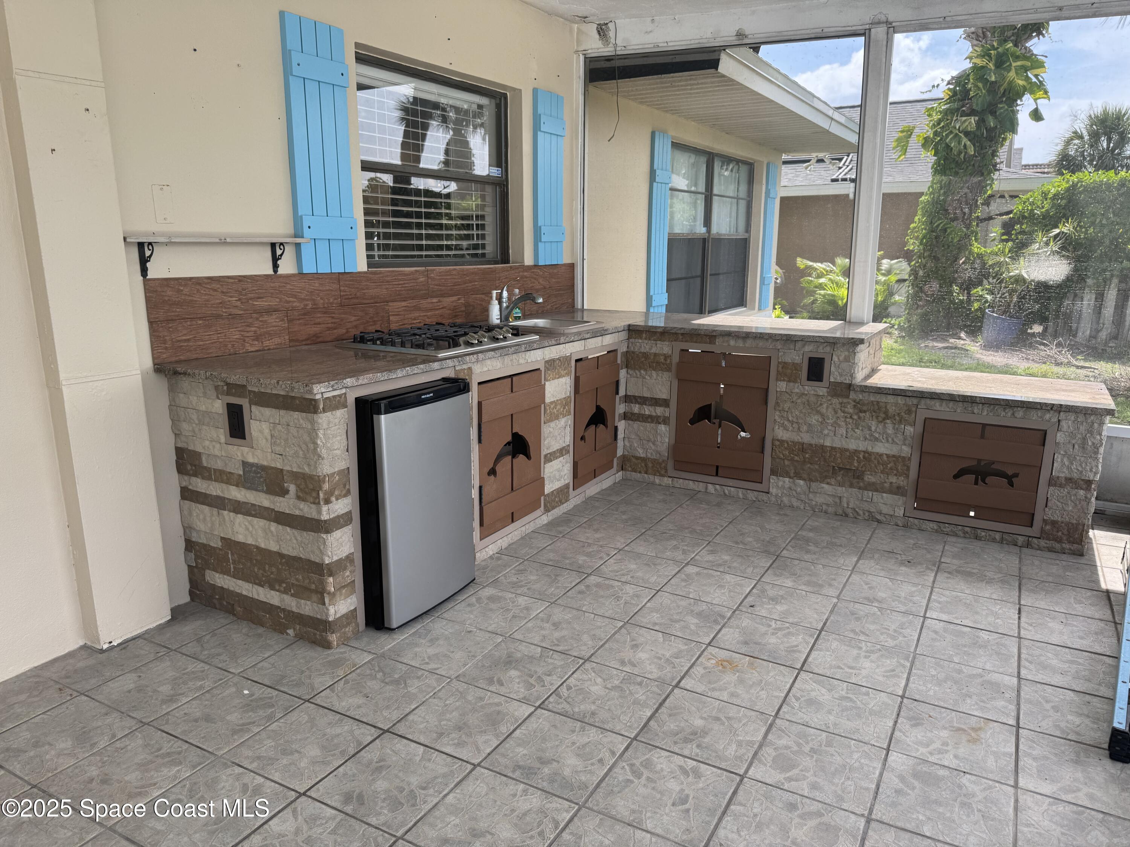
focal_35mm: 24
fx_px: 783
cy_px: 424
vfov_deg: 56.8
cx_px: 565
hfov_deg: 71.6
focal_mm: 6.76
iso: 80
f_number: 1.78
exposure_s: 1/588
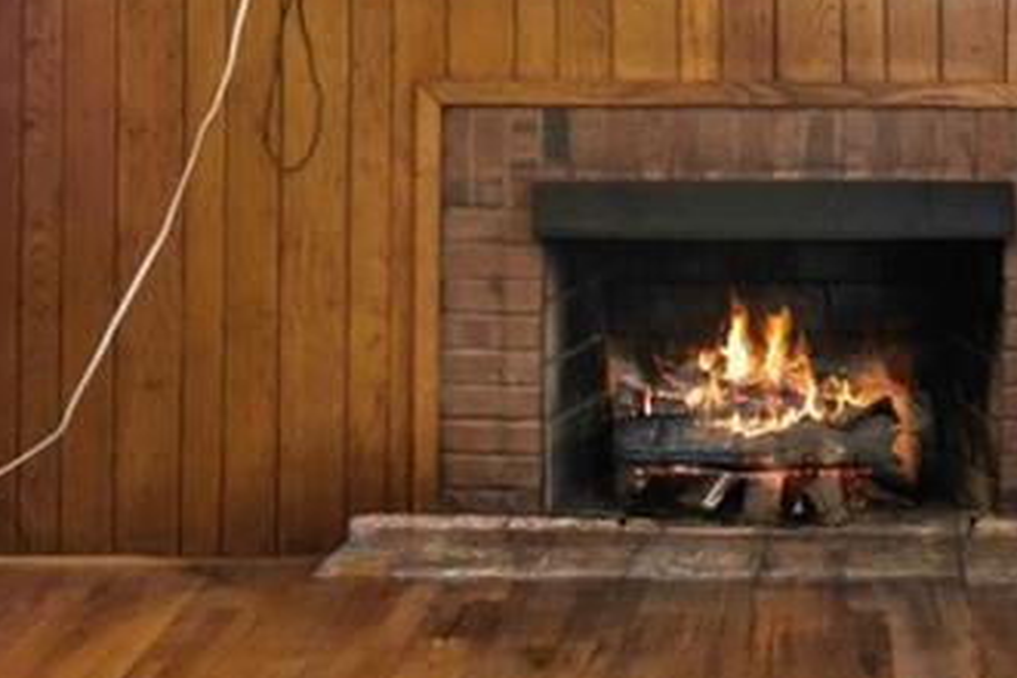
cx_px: 823
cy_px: -62
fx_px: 2627
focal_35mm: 93
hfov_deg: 21.6
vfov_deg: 14.4
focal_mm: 10
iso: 200
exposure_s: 4
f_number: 14
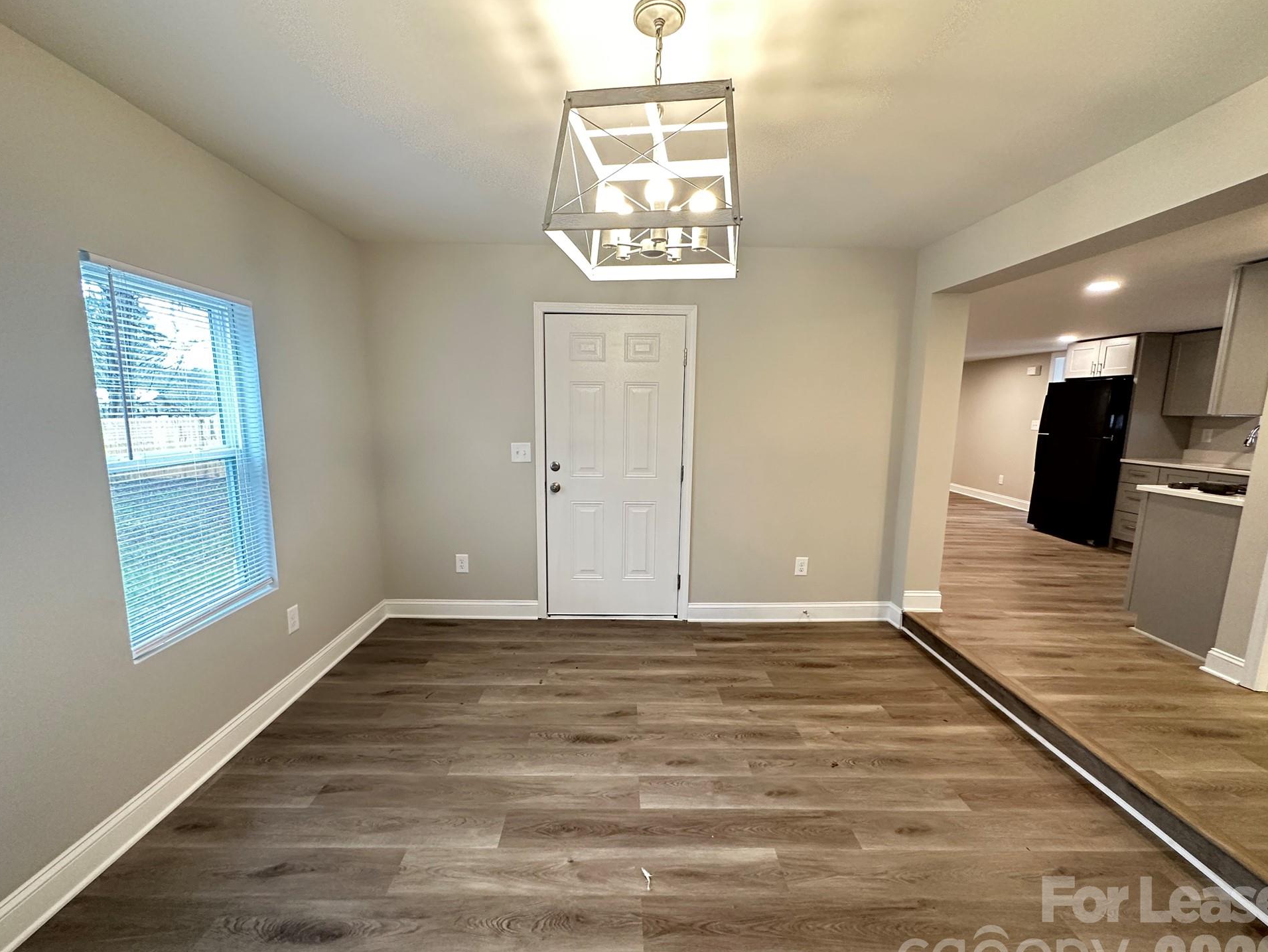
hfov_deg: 98.1
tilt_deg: -10.1
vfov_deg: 81.7
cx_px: 618
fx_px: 550
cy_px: 497
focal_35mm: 15
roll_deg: -1.6
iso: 320
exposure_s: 1/60
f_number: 2.2
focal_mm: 2.22
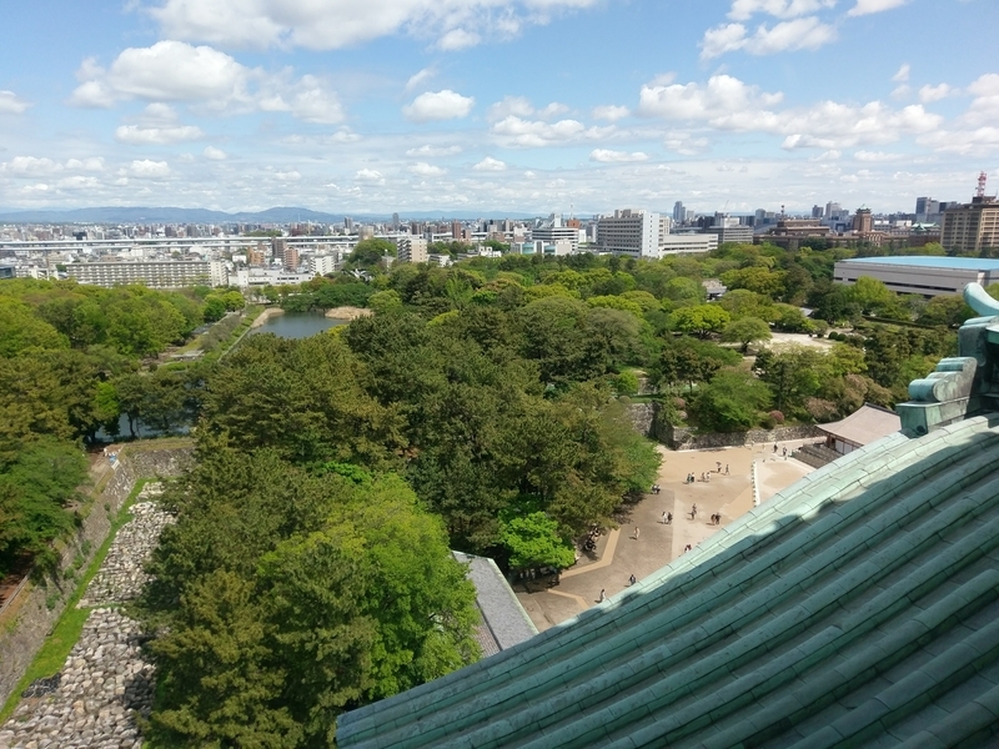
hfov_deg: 67.3
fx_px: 750
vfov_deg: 53.1
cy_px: 374
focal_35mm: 26
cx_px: 500
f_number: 1.8
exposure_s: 1/2462
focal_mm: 4.58
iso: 100
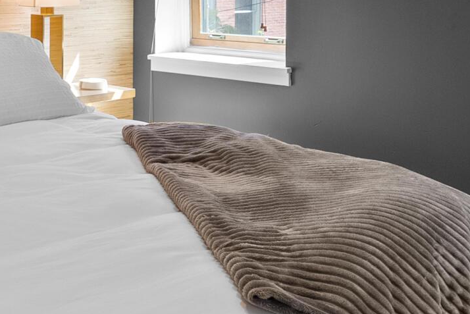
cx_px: 28
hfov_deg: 30.2
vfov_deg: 20.6
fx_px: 823
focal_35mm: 63
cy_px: -32
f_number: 9
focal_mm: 15
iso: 640
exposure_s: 1/6
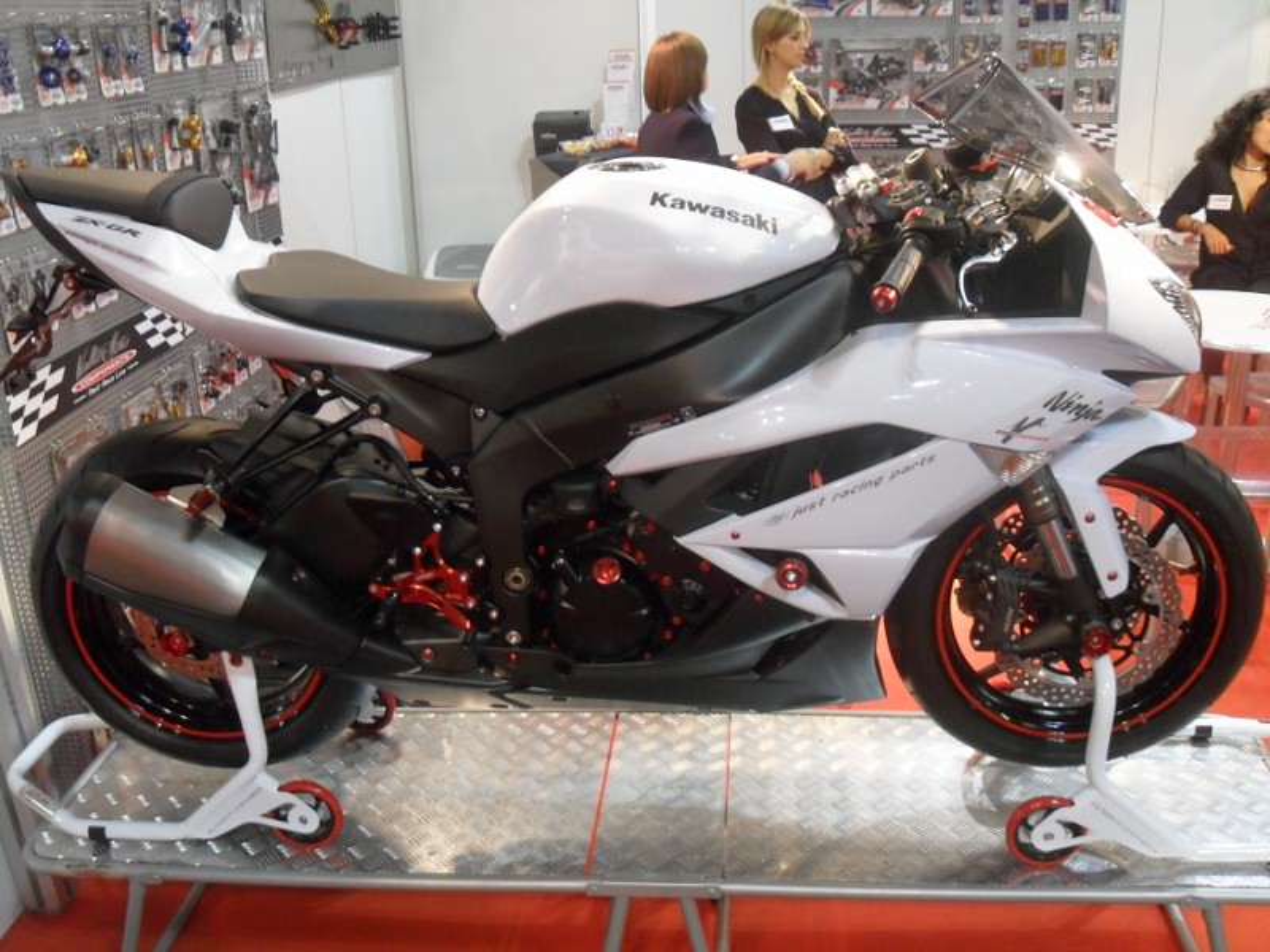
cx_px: 635
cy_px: 476
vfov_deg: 40.7
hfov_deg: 52.6
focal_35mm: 35
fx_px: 1284
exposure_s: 1/20
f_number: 2.8
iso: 200
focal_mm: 6.2
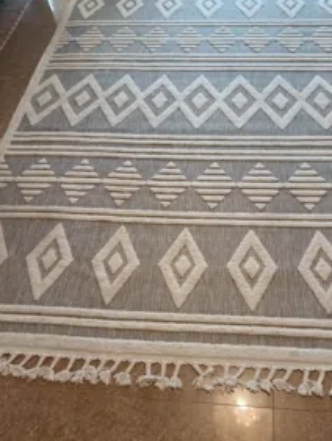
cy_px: 253
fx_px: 434
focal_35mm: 34
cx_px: 189
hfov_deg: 41.8
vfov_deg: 53.7
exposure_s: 1/25
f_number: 1.75
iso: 1755
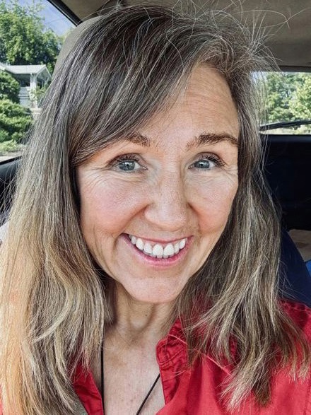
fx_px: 360
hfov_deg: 46.8
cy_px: 208
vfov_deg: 60.0
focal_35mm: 30
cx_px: 156
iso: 25
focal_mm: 2.69
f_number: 1.9
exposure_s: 1/122
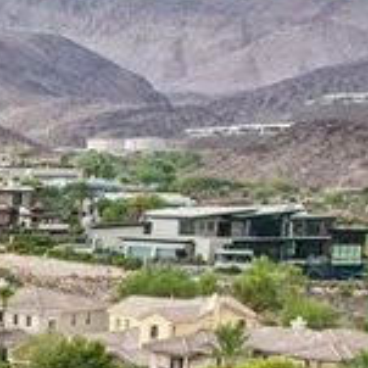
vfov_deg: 13.3
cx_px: -507
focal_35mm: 127
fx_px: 1527
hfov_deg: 11.4
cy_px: 463
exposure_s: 1/500
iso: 160
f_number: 2.8
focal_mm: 8.4
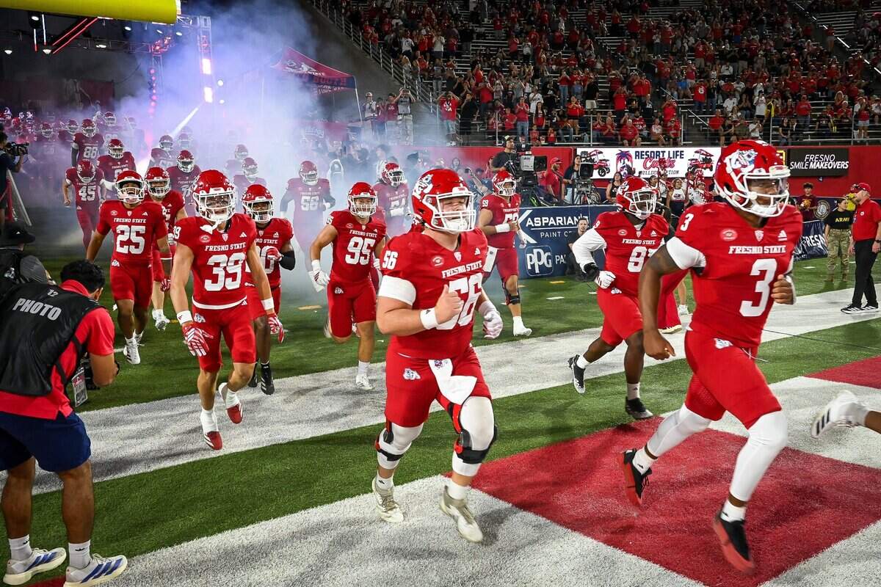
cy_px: 294
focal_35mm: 30
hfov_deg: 62.8
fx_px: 722
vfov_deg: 44.3
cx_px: 440
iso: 4000
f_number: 5.6
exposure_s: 1/500
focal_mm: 29.5
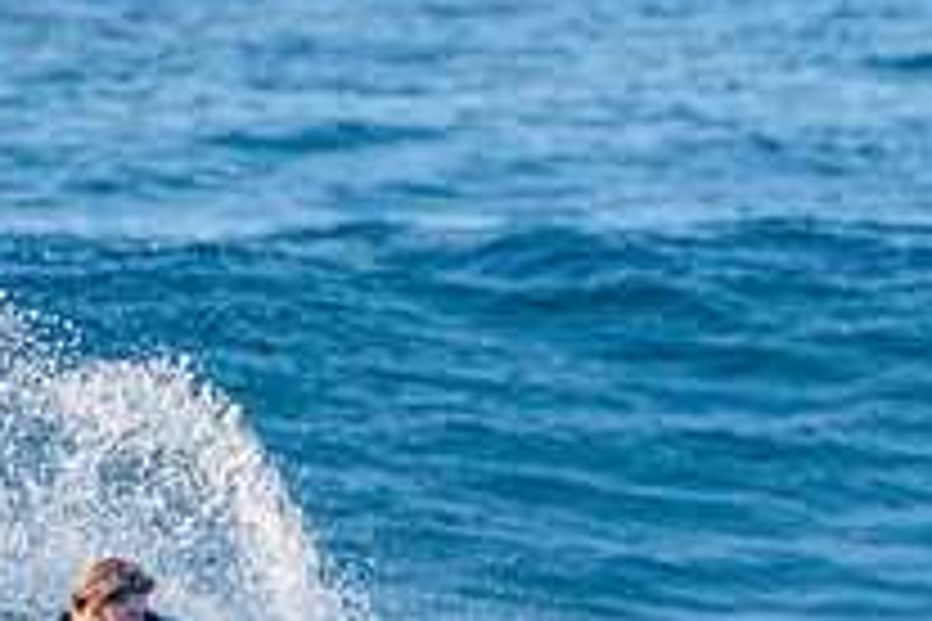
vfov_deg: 0.8
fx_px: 44422
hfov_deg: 1.2
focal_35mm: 1716
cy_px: 825
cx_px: 21
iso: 360
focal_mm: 500
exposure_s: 1/2000
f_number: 5.6
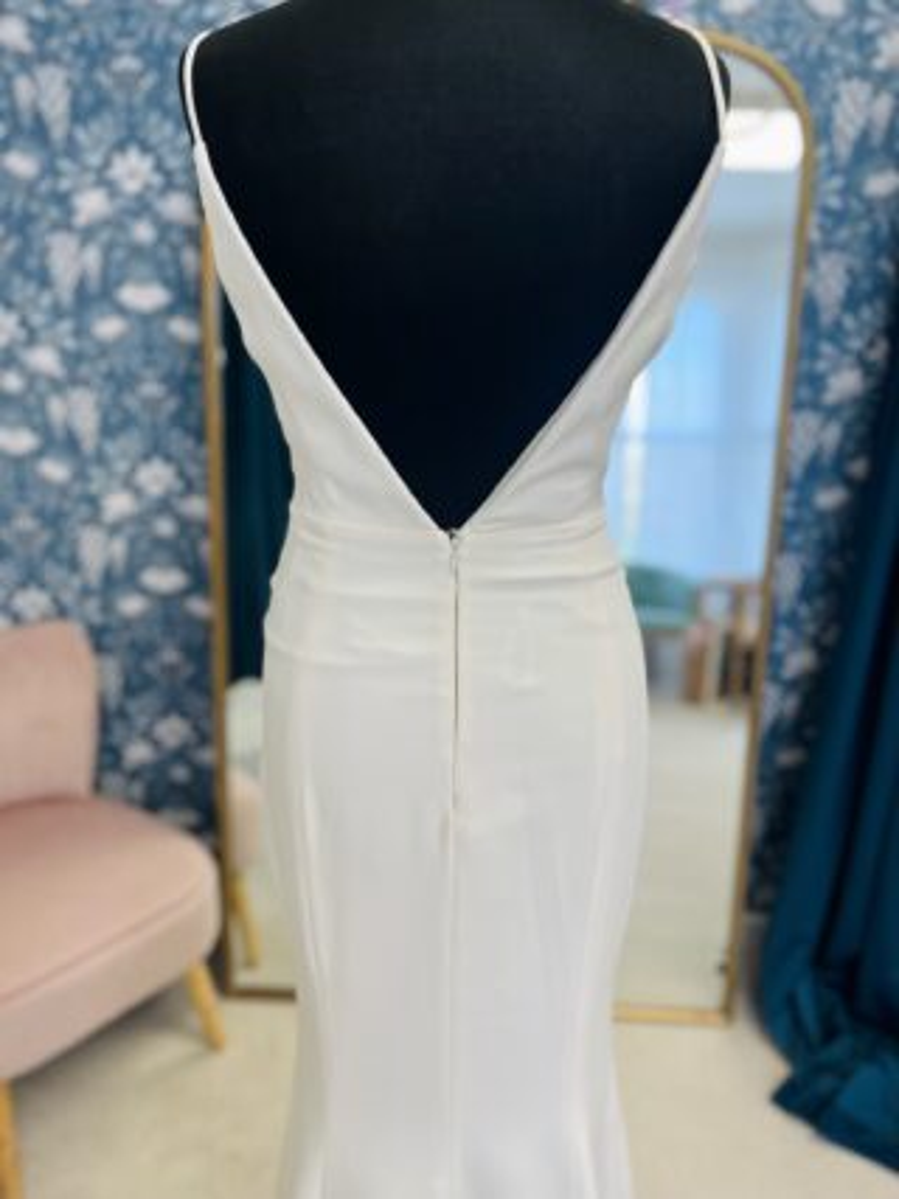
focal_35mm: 26
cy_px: 600
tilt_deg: -17.5
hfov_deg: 53.0
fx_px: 901
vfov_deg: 67.3
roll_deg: +2.1
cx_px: 450
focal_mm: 5.1
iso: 50
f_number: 1.6
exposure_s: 1/100
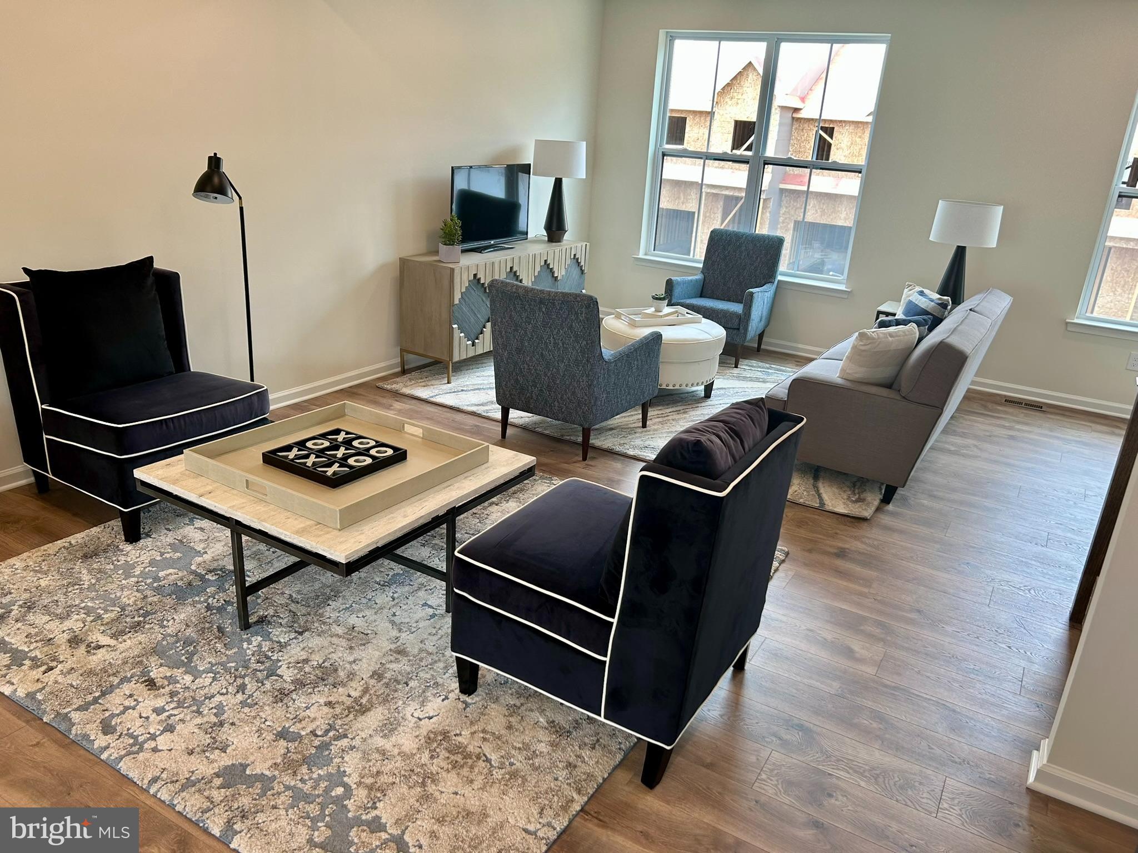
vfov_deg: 53.1
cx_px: 569
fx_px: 855
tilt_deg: -20.4
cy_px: 426
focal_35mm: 26
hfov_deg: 67.3
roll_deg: -3.4
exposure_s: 1/120
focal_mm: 5.7
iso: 50
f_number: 1.5
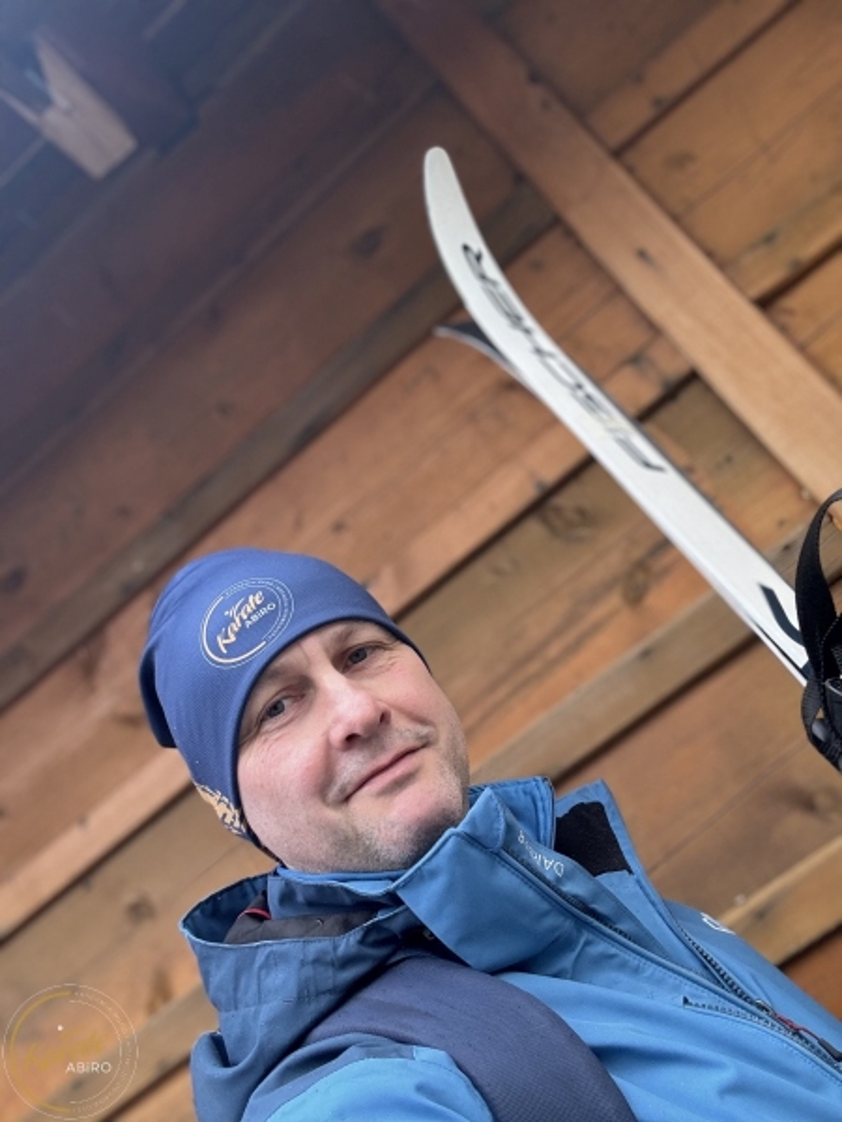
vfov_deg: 60.0
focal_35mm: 30
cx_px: 421
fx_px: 973
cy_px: 561
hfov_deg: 46.8
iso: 80
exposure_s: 1/105
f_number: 1.9
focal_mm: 2.69
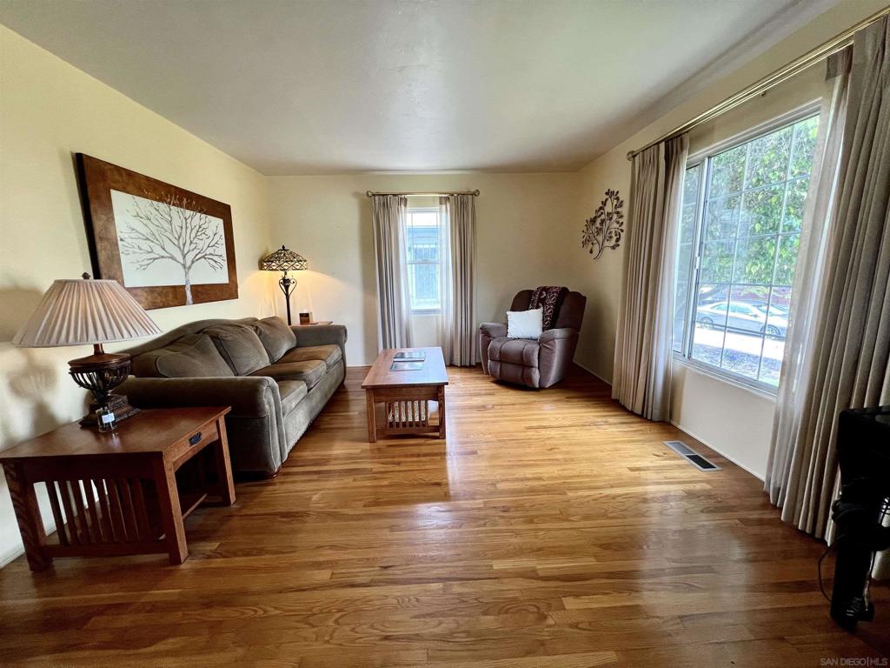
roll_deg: +0.7
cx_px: 445
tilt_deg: -10.1
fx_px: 334
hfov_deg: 106.2
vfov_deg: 89.9
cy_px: 334
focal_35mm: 13
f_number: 1.8
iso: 160
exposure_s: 1/120
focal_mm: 1.57
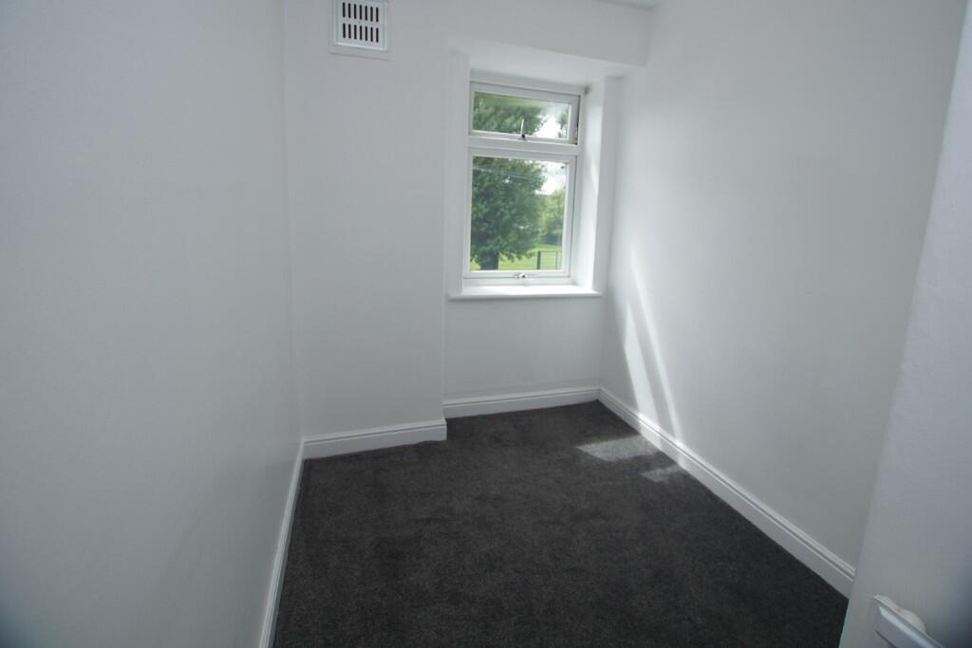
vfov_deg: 77.3
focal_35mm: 15
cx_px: 486
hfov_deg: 100.4
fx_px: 405
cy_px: 324
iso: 100
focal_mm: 10
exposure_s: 1/160
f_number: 4
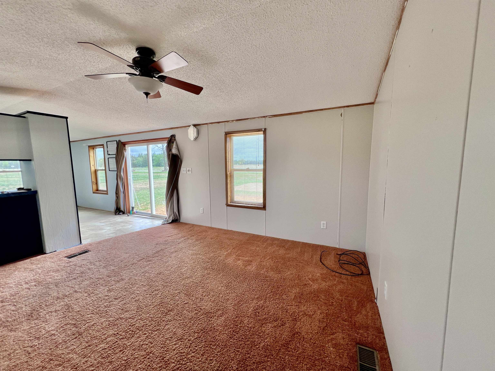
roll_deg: +0.5
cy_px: 186
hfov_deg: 106.2
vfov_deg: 89.9
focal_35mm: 13
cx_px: 248
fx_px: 186
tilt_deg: -6.8
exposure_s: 1/99
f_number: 1.8
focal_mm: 1.57
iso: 40
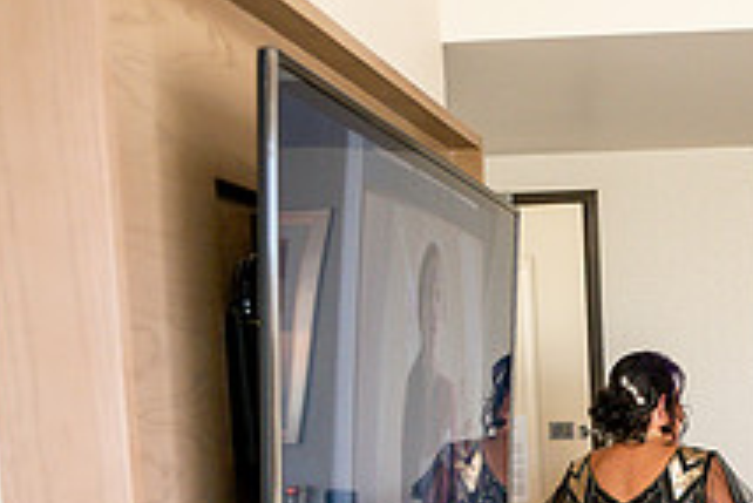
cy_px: 533
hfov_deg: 29.5
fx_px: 1360
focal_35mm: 65
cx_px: 693
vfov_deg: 20.1
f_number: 2.8
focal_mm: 24
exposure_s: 1/400
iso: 1250
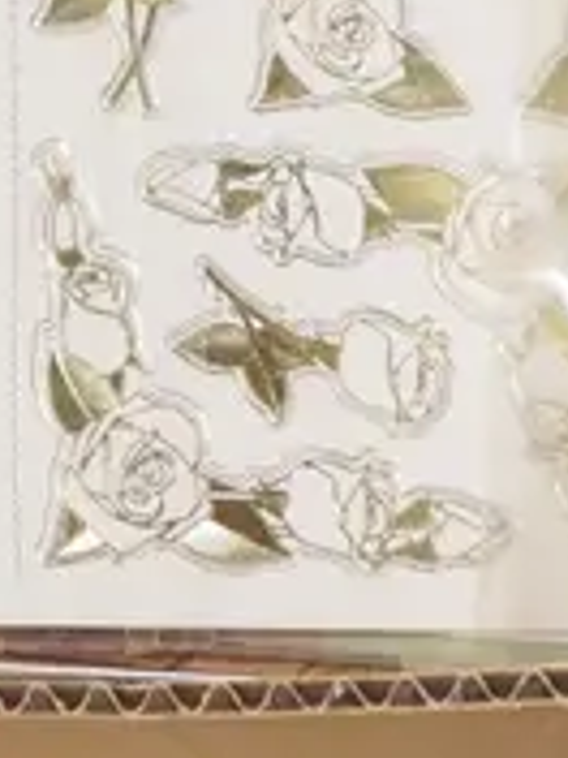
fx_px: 3829
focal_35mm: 175
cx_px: 90
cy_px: -388
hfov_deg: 8.5
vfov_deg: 10.9
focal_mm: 15
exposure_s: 1/100
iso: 1000
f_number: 5.6
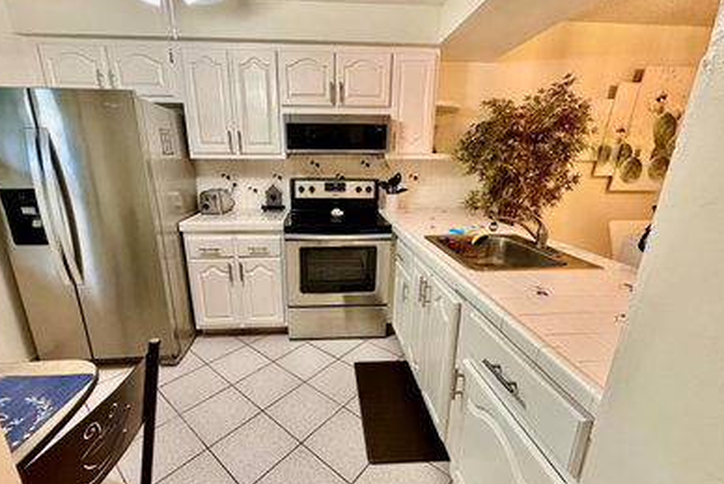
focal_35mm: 16
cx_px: 341
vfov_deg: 73.8
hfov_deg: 96.6
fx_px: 322
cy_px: 252
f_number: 2.2
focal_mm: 2.22
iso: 200
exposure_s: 1/60
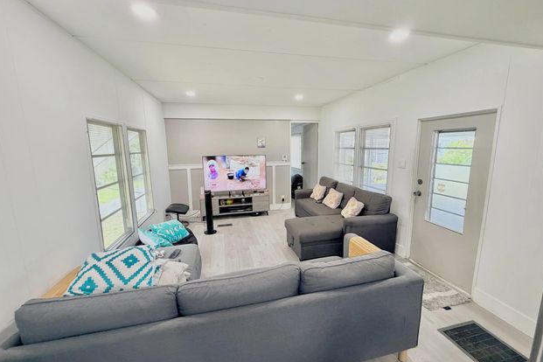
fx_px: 226
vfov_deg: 77.3
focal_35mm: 15
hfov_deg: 100.4
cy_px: 181
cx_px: 276
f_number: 2.2
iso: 250
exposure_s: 1/120
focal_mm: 2.22
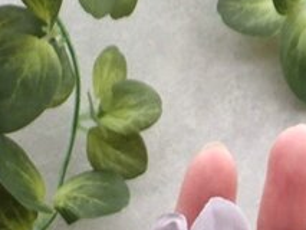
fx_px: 1203
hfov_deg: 14.5
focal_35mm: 136
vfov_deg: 10.3
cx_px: 164
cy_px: 402
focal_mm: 6.1
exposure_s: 1/50
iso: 160
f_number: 3.8
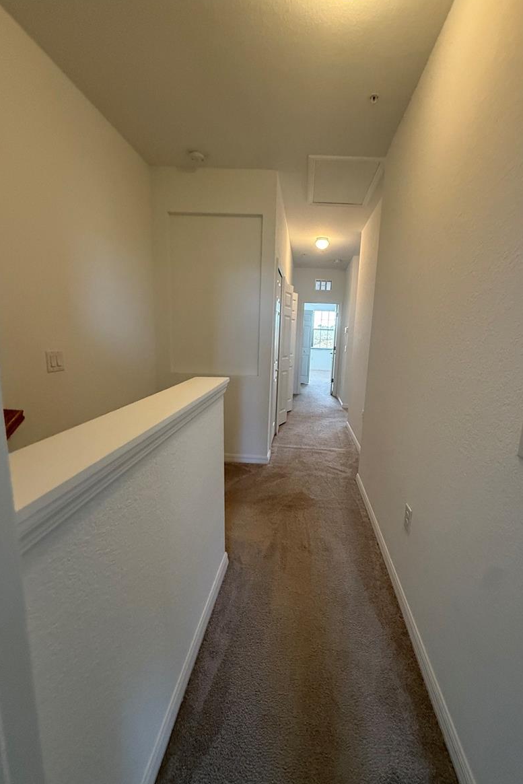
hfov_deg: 77.1
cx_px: 290
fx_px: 327
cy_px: 396
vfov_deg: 100.4
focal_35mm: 15
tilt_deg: -9.3
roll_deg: -2.6
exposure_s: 1/120
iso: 500
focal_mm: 2.22
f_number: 2.2
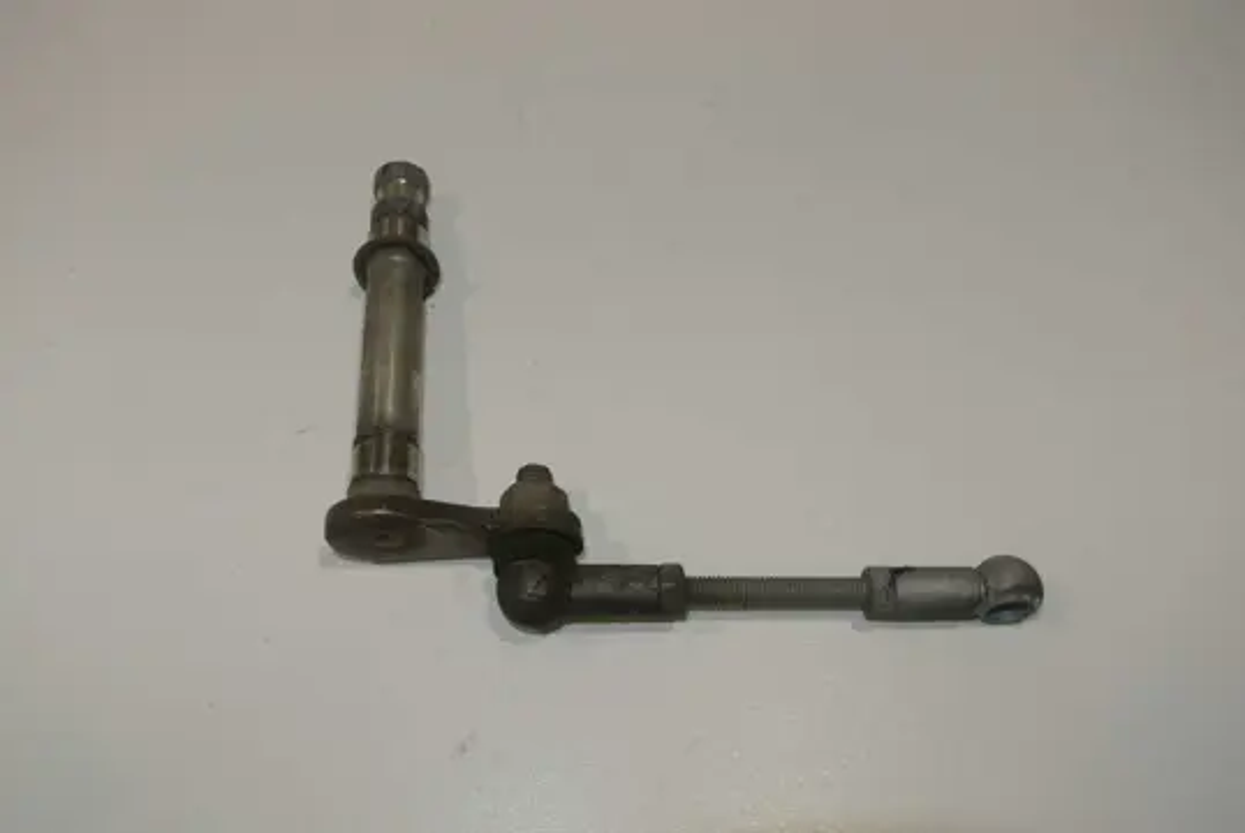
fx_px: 1177
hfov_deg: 55.7
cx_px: 622
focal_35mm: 34
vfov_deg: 39.0
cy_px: 416
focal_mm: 12.7
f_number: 5
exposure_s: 1/60
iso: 200
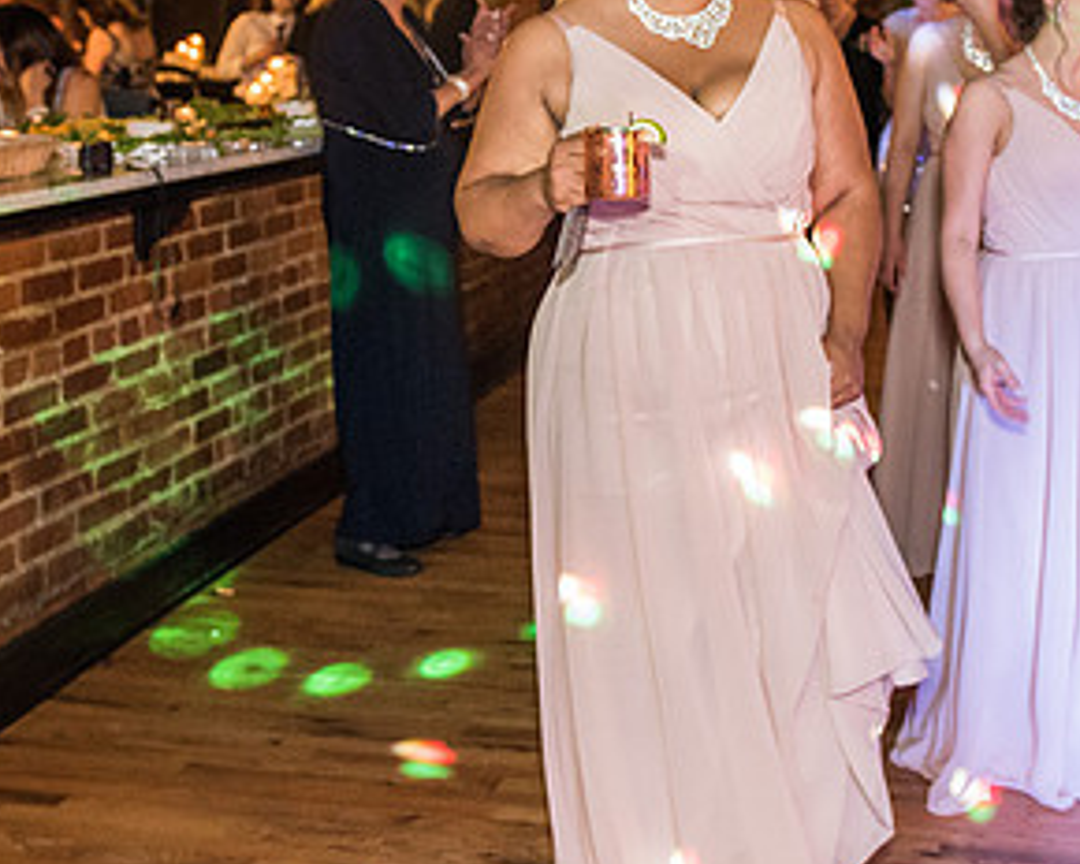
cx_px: 685
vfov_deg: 27.4
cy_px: 266
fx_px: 1758
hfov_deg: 34.0
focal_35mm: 55
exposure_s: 1/100
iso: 4000
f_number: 2.8
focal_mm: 24
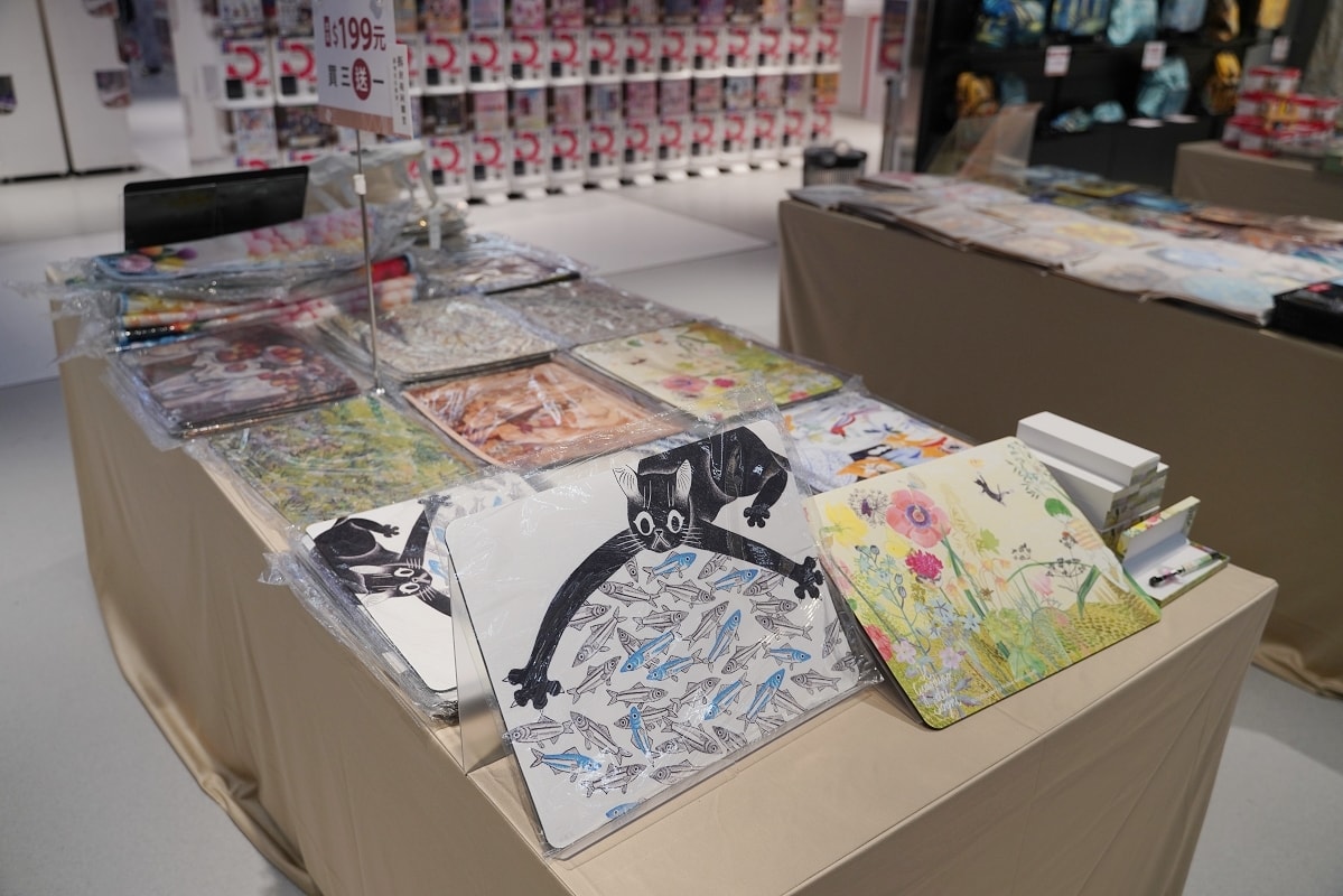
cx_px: 672
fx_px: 1119
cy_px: 448
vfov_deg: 43.6
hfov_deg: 61.9
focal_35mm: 30
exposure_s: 1/160
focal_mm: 30
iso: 500
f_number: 4
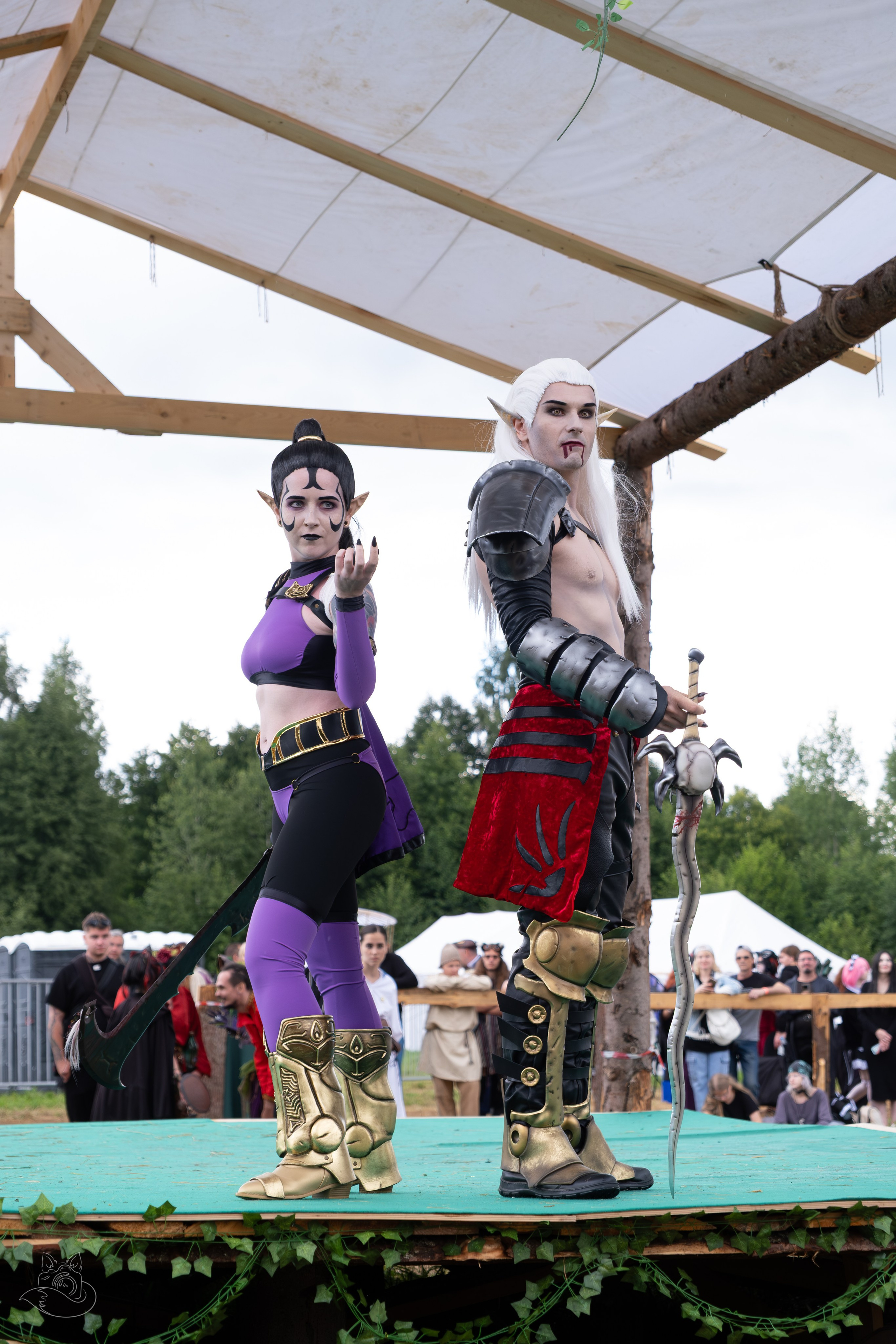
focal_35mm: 58
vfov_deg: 34.5
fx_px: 2165
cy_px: 672
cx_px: 448
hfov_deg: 23.4
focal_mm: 38.8
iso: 800
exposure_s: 1/800
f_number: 3.6
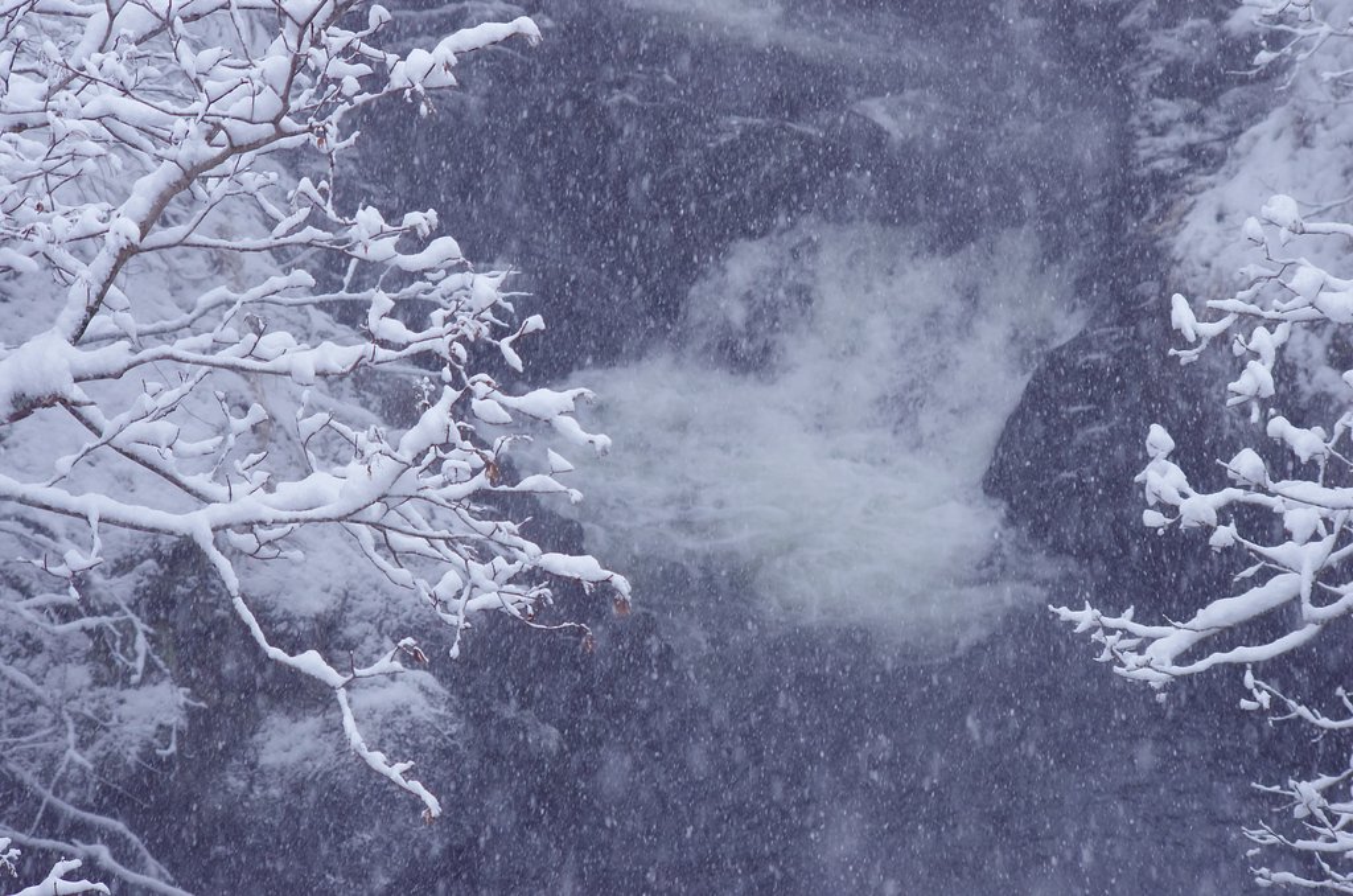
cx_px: 676
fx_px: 6075
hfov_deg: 12.7
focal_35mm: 162
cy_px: 448
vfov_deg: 8.4
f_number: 8
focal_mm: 107.5
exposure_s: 1/200
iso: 1600
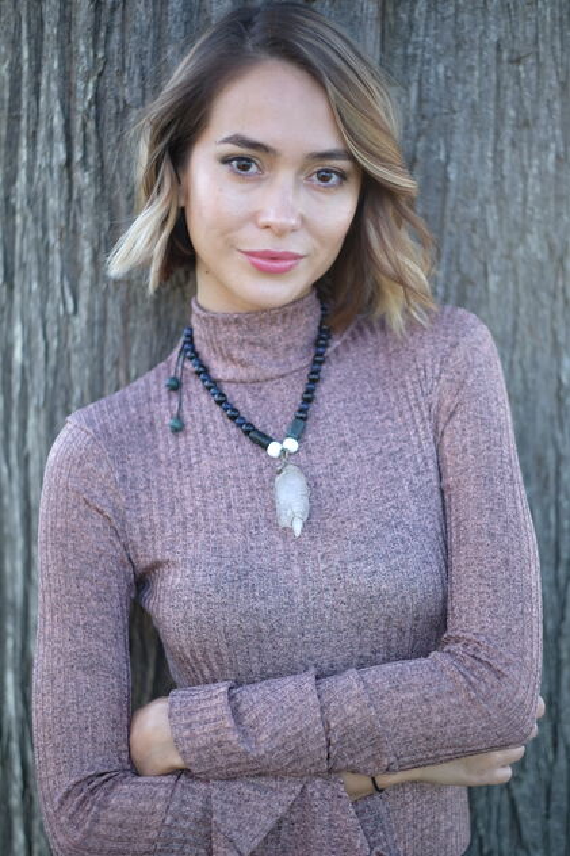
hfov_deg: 16.3
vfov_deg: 24.2
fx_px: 1996
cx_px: 285
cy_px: 428
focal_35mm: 84
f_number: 4
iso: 100
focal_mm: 56
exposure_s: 1/250
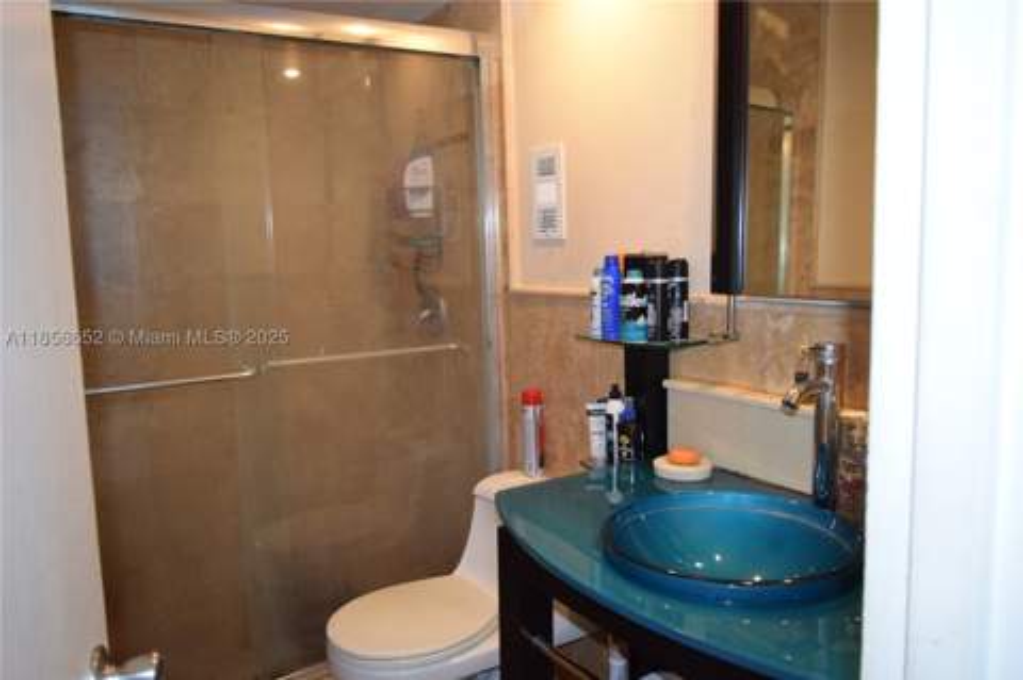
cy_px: 340
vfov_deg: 47.8
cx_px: 512
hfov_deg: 67.4
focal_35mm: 27
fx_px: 766
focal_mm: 18
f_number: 3.5
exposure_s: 1/60
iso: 1400
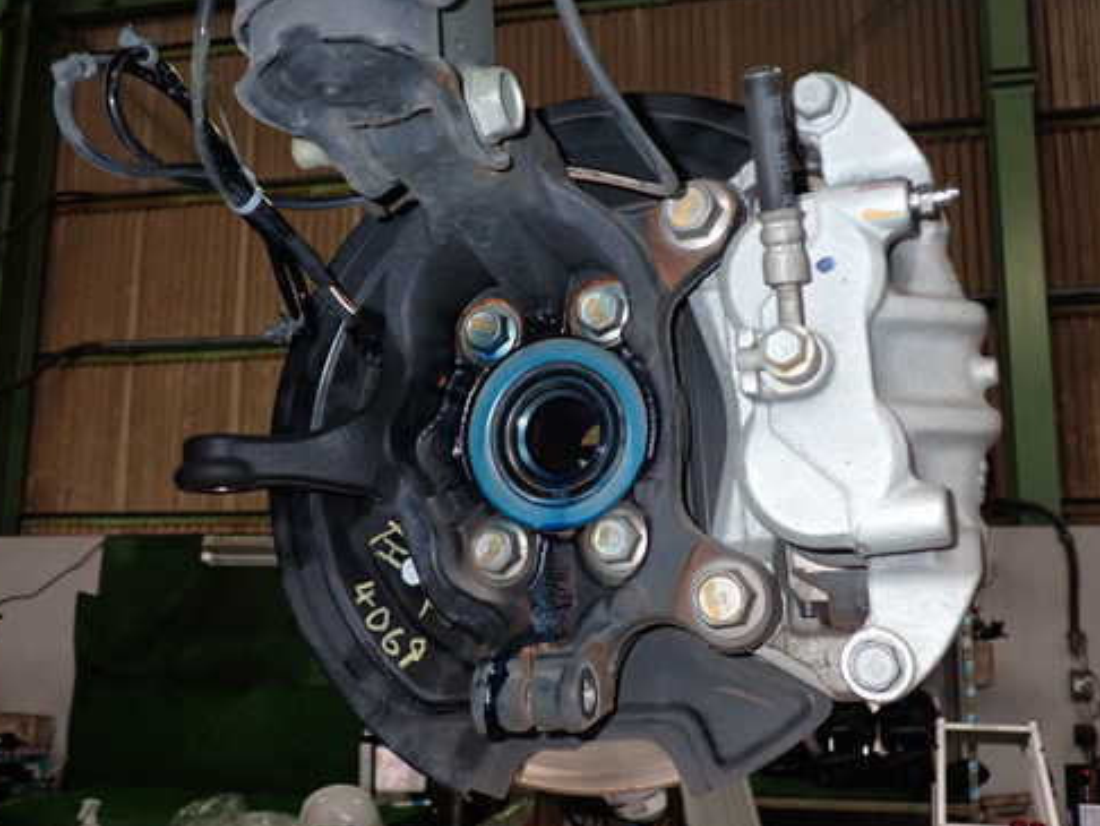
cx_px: 536
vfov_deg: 38.7
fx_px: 1176
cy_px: 410
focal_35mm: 37
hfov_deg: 50.1
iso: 250
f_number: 6.3
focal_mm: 5.4
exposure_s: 1/30
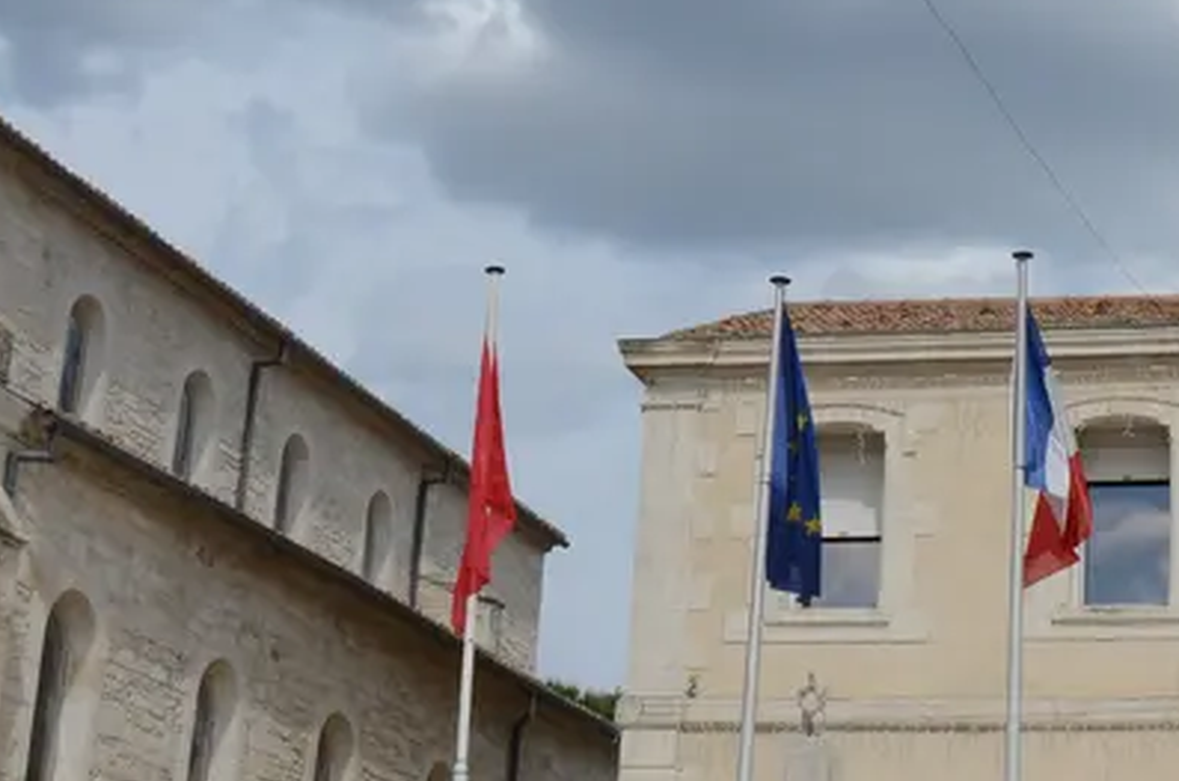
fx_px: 2844
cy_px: 92
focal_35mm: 87
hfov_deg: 23.0
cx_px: 980
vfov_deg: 15.5
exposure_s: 1/400
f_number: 10
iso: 160
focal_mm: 18
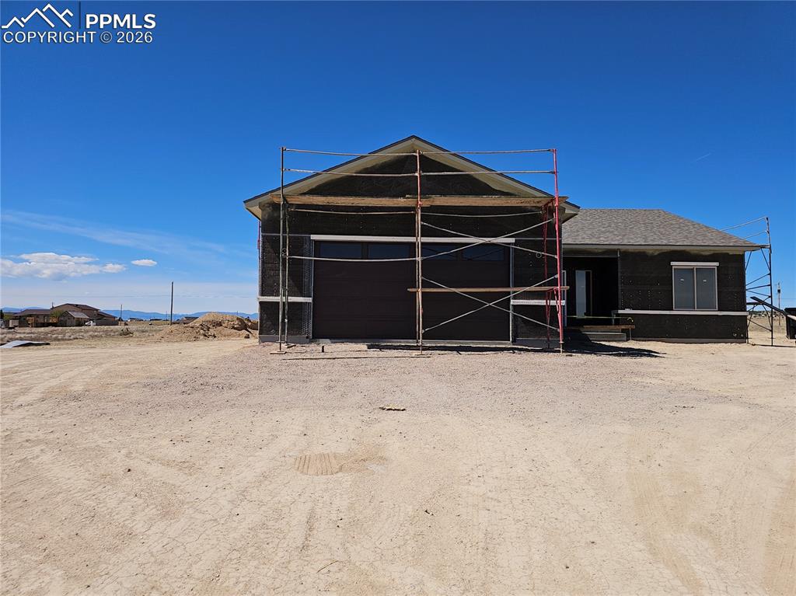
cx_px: 398
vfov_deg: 58.8
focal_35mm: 23
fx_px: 529
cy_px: 298
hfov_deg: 74.0
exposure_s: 1/1465
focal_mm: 6.3
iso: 10
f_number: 1.7
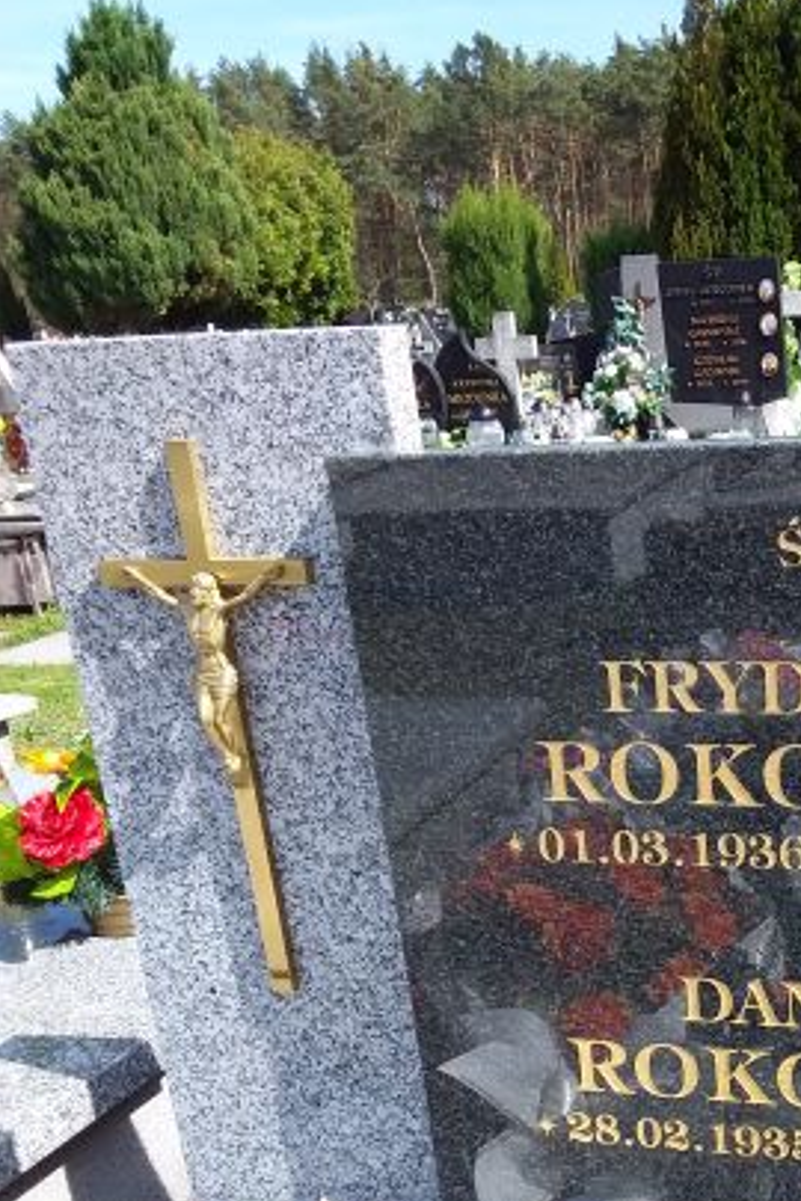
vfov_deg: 41.4
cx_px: 709
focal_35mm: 46
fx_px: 1535
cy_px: 913
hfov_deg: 28.2
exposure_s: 1/684
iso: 40
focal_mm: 2.91
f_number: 1.9
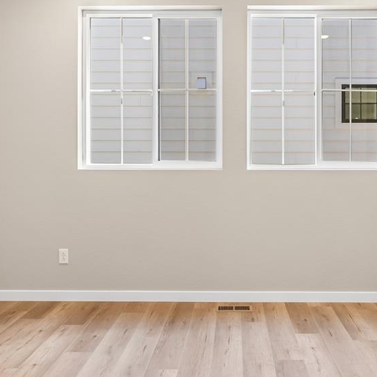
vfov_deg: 42.7
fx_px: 481
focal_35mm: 39
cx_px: 234
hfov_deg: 42.5
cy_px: 161
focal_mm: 16
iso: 160
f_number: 8
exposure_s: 1/8
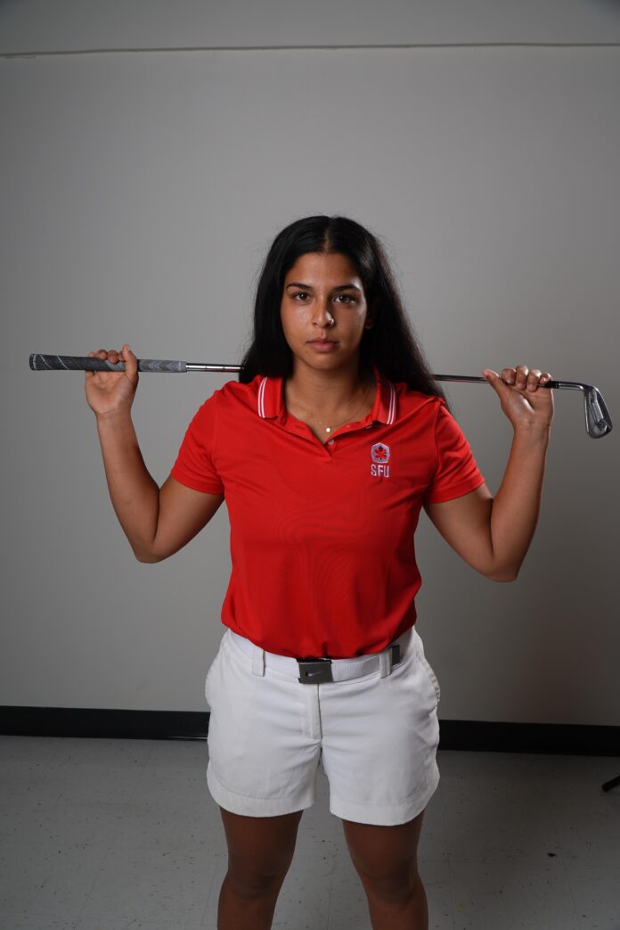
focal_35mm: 34
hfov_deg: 38.9
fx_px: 878
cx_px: 310
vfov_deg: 55.8
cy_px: 465
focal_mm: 23
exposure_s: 1/160
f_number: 5.6
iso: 50
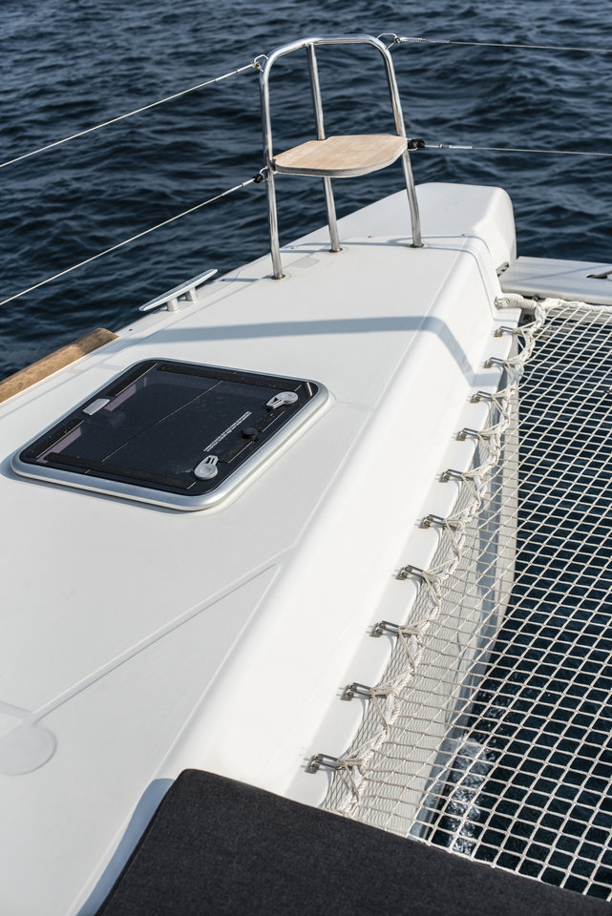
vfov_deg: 39.6
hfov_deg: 27.0
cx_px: 306
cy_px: 458
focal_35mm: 50
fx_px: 1274
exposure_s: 1/3200
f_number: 5
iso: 320
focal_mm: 50
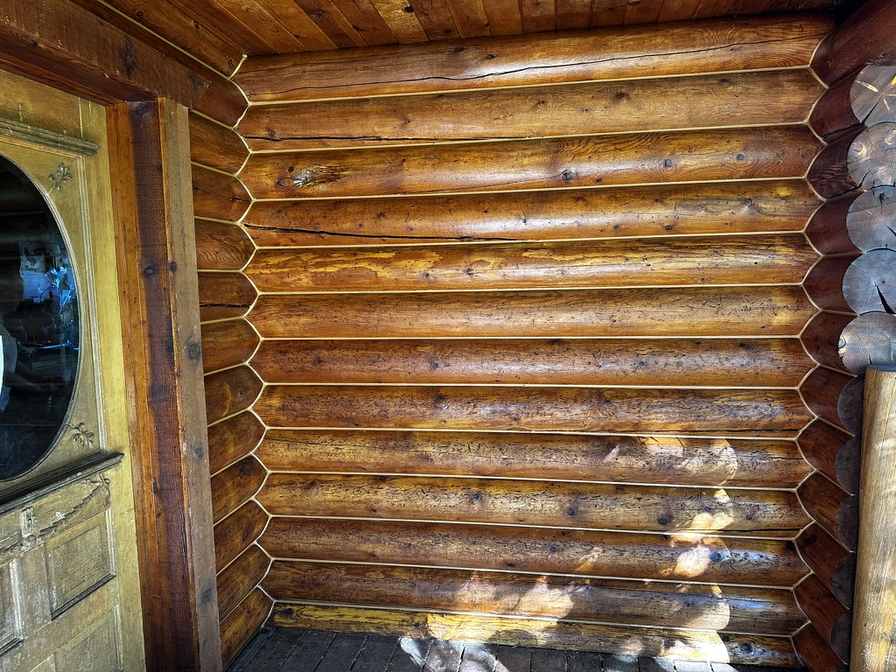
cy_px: 336
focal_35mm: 24
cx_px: 448
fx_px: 621
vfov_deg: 56.8
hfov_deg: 71.6
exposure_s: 1/74
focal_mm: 6.86
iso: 250
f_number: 1.78
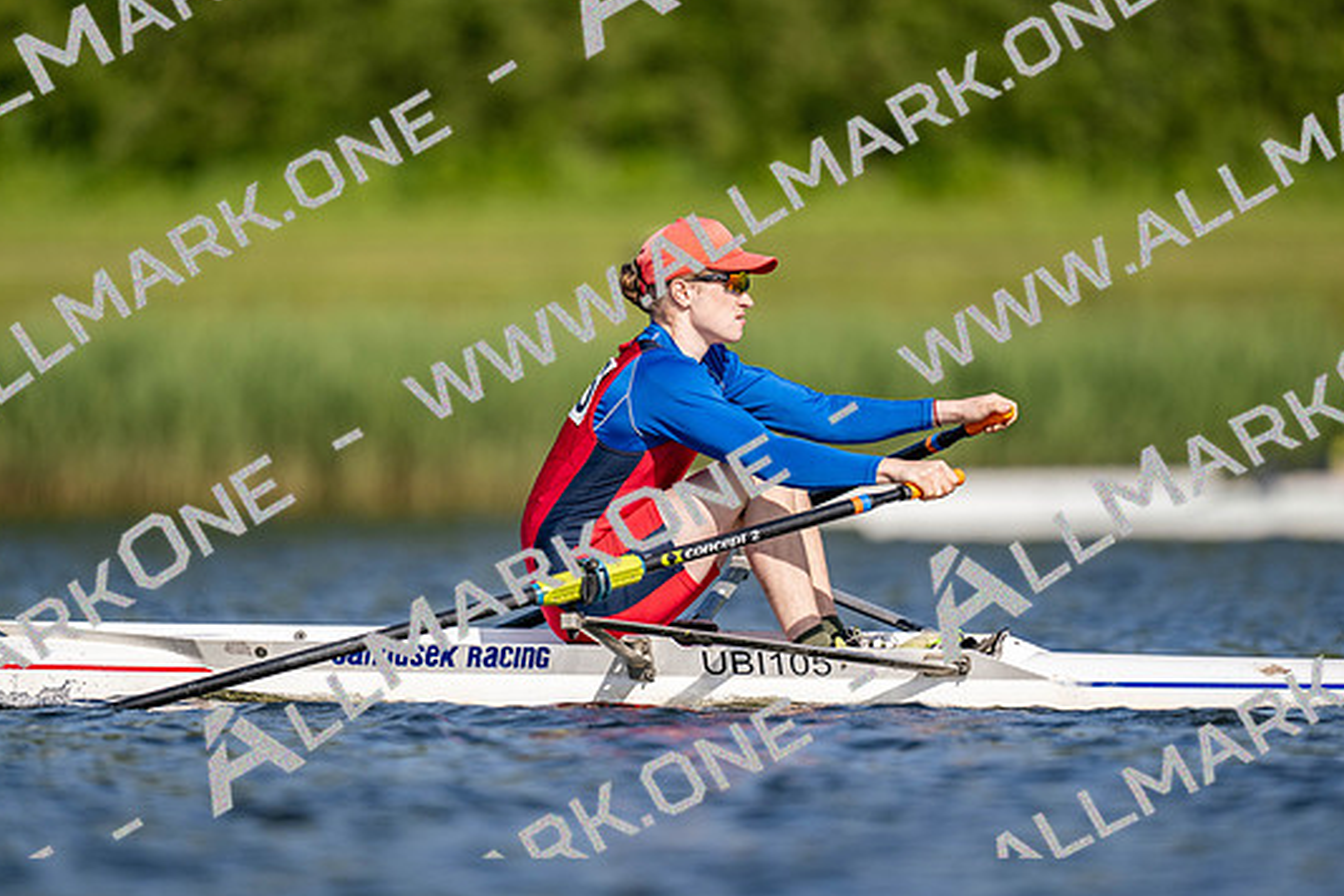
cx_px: 715
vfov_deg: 2.1
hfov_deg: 3.2
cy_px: 427
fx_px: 24339
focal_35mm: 652
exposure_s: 1/2500
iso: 200
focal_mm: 600
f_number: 4
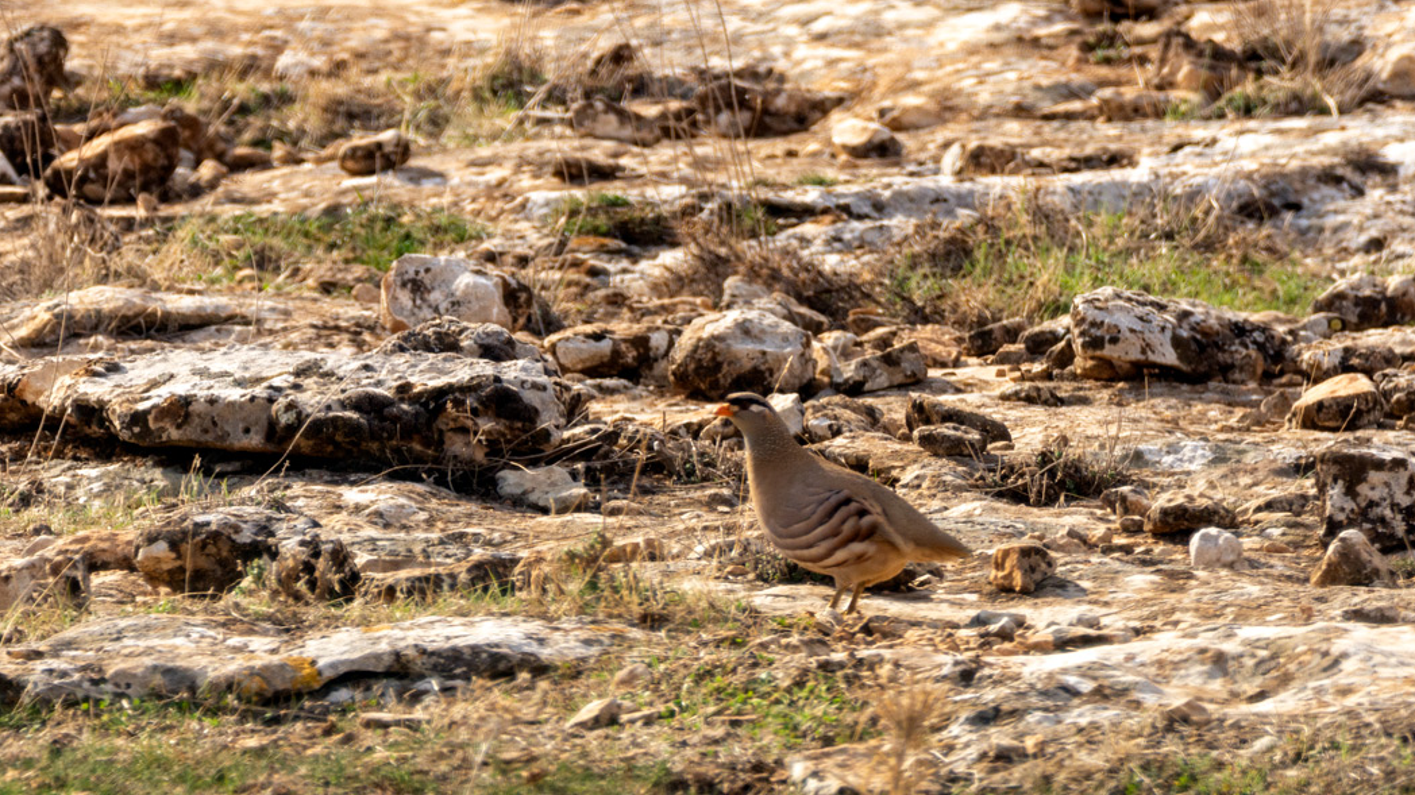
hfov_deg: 2.3
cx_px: 708
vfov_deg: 1.3
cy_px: 468
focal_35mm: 945
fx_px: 35449
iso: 250
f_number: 6.3
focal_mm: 600
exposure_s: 1/1000
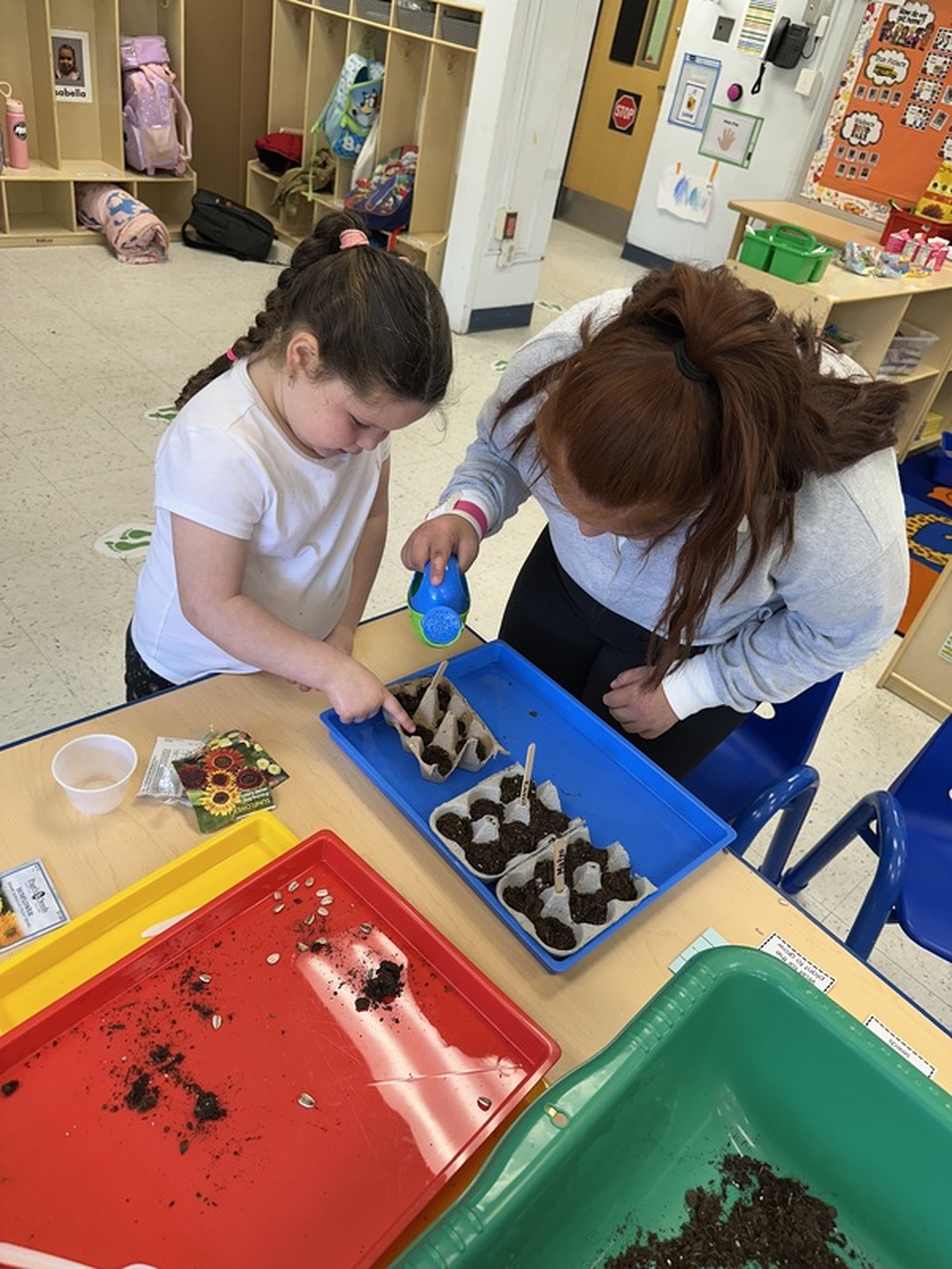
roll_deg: -14.2
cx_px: 476
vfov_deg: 71.6
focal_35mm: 24
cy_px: 634
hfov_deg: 56.8
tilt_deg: -35.4
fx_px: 880
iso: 125
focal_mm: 6.86
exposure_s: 1/120
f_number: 1.78
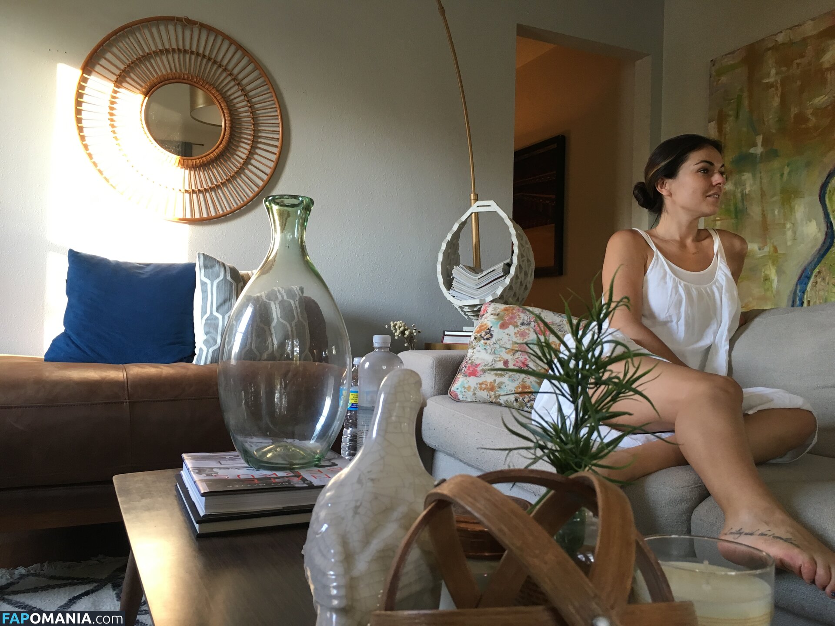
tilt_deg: +0.5
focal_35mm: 29
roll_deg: -1.8
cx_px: 418
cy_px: 313
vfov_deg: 48.2
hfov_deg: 61.7
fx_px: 700
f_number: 2.2
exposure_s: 1/30
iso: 80
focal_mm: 4.15
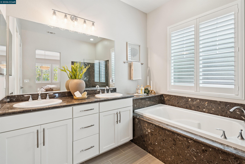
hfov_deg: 96.7
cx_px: 122
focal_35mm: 16
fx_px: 109
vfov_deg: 73.7
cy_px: 82
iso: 100
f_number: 8
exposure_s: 1/4
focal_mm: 16
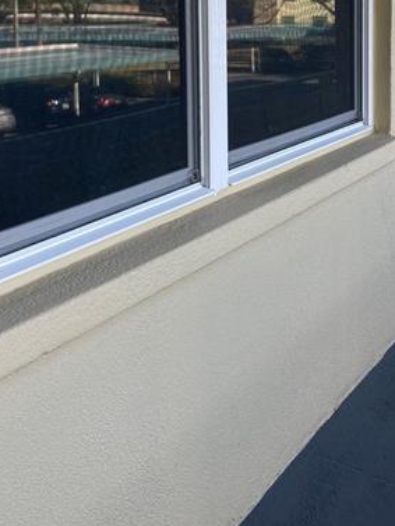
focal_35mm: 57
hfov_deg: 25.6
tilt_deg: -3.6
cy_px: 84
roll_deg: +0.2
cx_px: 240
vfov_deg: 32.6
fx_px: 867
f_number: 1.8
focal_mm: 3.99
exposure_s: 1/251
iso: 20
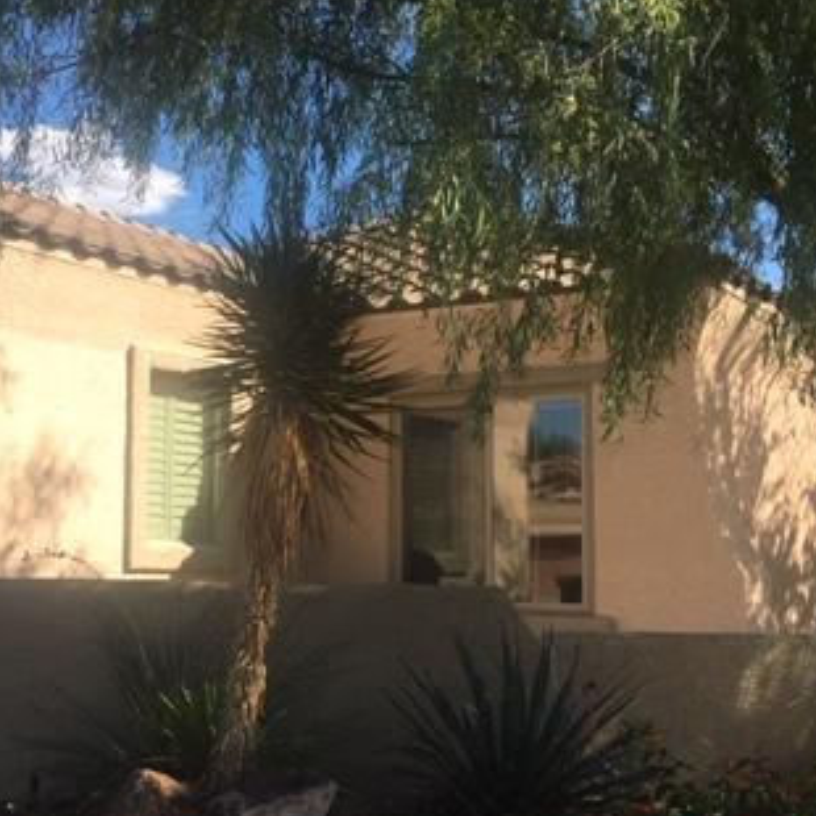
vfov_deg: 32.2
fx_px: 1413
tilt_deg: +4.5
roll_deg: -0.6
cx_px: 245
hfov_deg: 31.8
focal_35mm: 53
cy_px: 434
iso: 25
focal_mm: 4.15
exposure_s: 1/950
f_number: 2.2
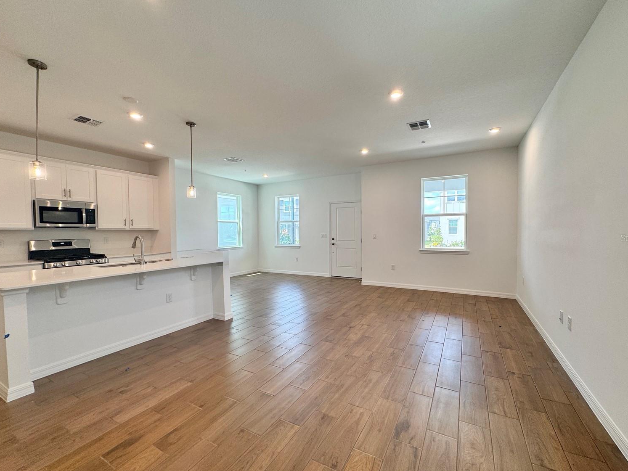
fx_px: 272
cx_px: 324
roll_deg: +0.3
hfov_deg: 98.1
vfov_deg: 81.8
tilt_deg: -2.2
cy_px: 238
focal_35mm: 15
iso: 64
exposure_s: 1/120
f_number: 2.2
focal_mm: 2.22
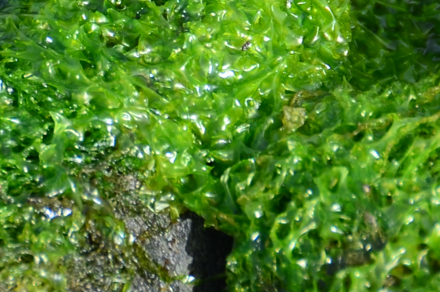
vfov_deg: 1.7
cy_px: 52
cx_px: 231
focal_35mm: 796
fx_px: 9709
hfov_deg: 2.6
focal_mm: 112
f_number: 5.6
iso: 100
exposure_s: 1/200
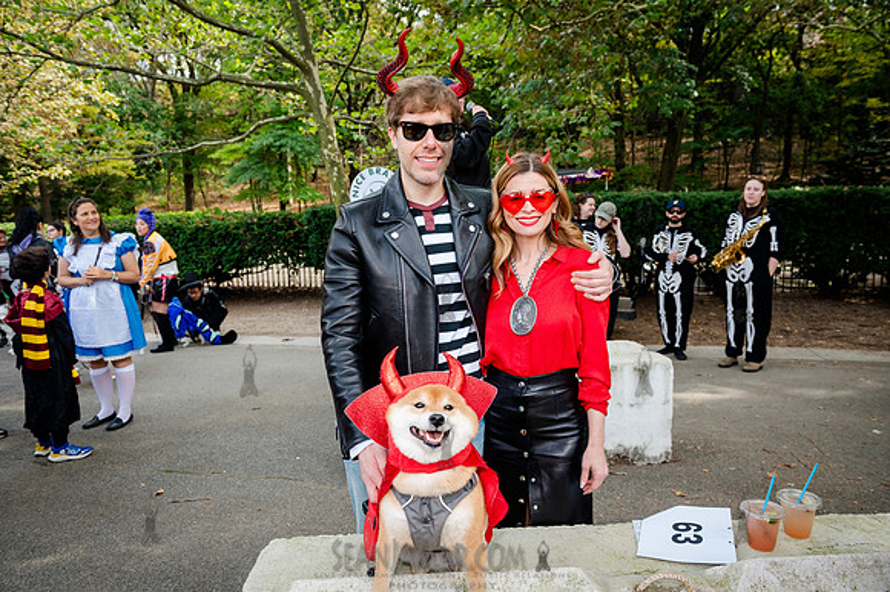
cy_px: 296
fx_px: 593
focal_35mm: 24
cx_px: 445
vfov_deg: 53.1
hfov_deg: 73.8
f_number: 5
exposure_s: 1/400
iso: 1000
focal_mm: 24
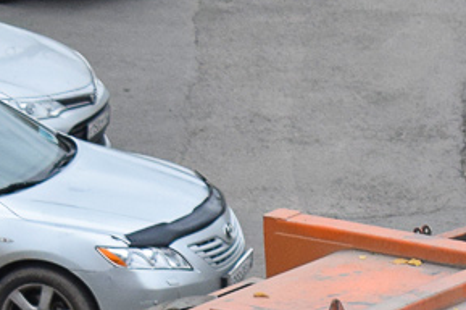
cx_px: 595
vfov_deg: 4.7
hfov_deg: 7.1
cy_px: 609
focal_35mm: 287
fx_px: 3711
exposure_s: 1/500
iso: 800
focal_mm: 46
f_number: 5.6
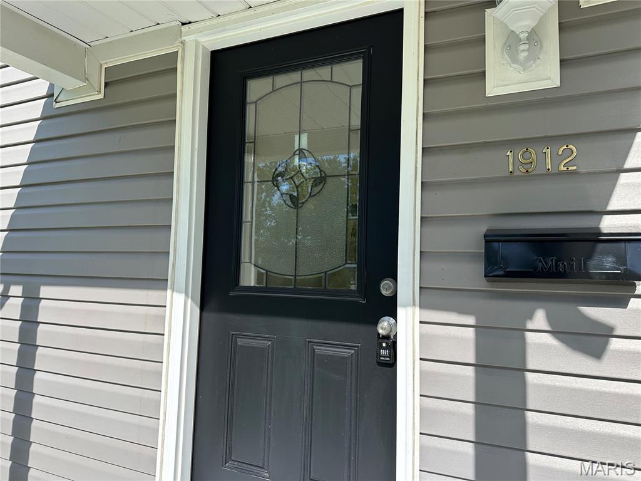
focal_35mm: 24
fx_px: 444
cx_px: 320
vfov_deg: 56.8
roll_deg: -1.7
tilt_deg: +1.5
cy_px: 240
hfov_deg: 71.6
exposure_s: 1/2809
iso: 80
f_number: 1.78
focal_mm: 6.86
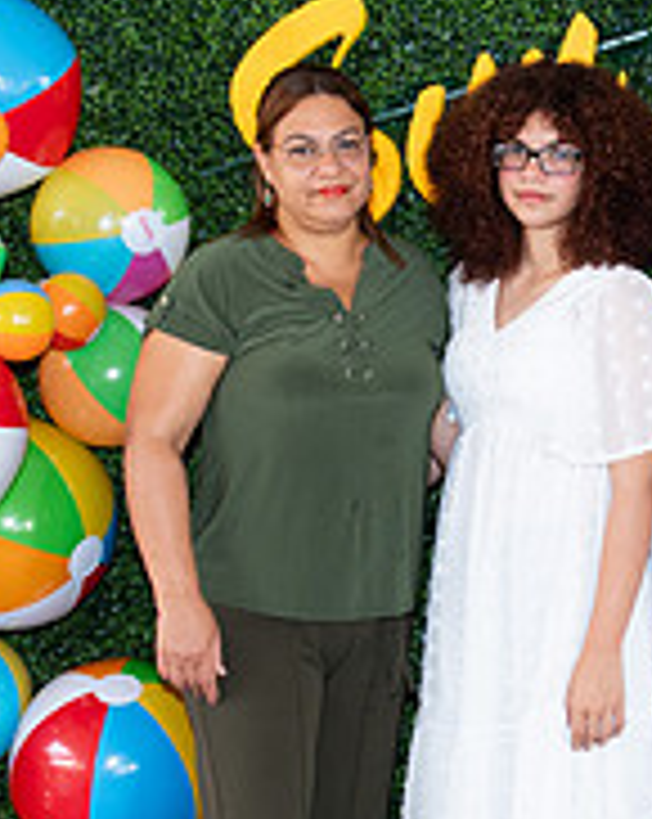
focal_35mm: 113
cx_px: 663
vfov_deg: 17.0
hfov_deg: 13.4
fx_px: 2733
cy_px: 394
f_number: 6.3
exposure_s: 1/125
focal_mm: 32
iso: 800
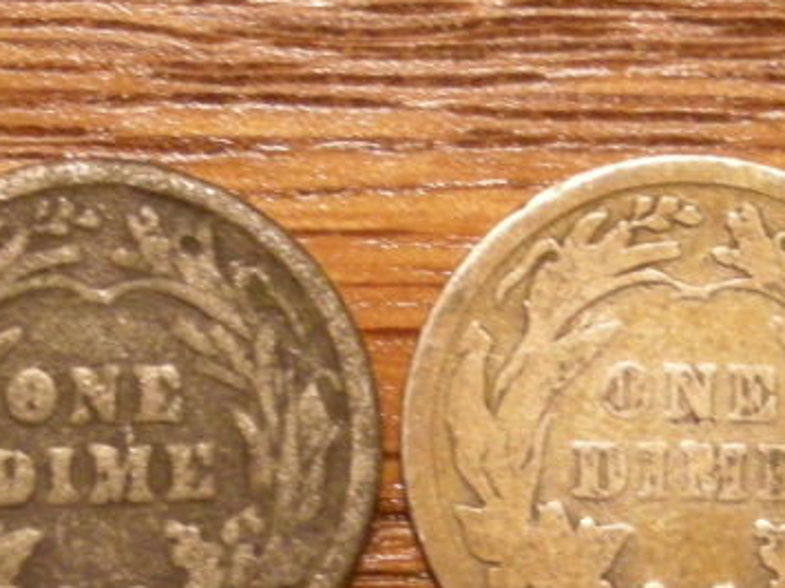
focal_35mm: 214
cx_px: 389
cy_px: 464
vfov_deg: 6.9
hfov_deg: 9.3
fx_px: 4851
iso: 400
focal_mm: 12.3
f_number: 3.9
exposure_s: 1/25
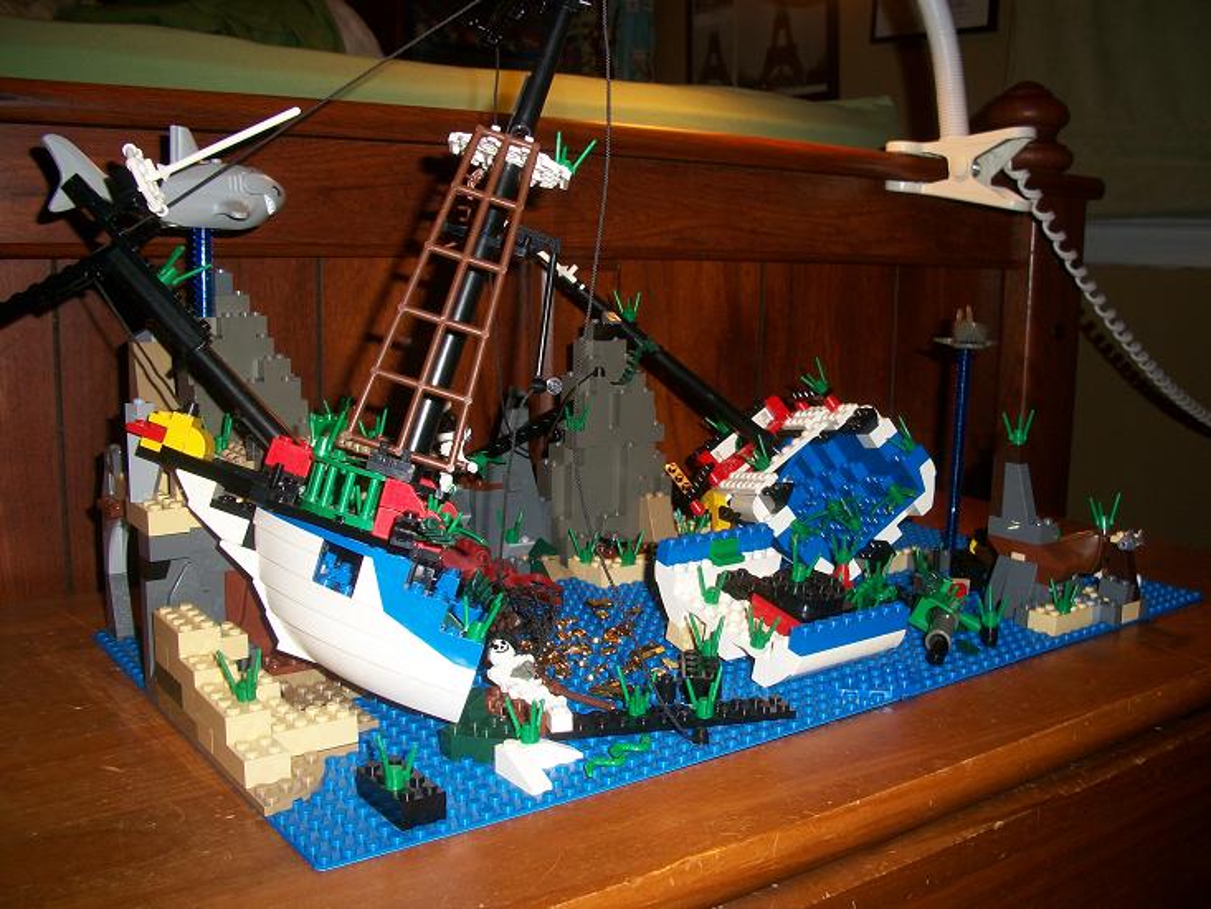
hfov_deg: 52.6
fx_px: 1225
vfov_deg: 40.7
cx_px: 606
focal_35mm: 35
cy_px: 454
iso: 80
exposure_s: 1/60
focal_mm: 6.3
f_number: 3.1
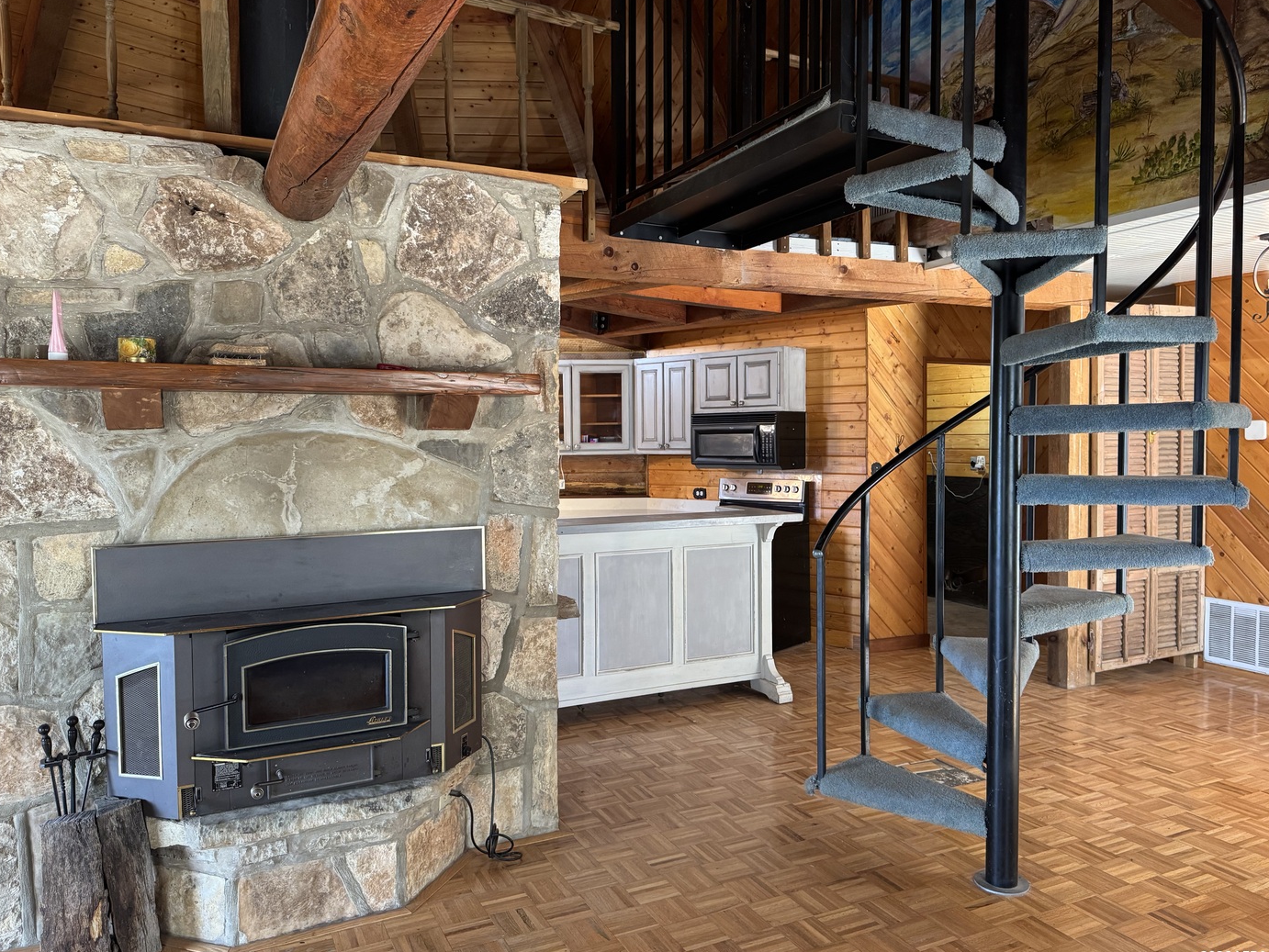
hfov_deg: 69.4
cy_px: 467
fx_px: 917
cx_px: 636
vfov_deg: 54.9
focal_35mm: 25
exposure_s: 1/60
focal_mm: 6.76
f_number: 1.78
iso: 400
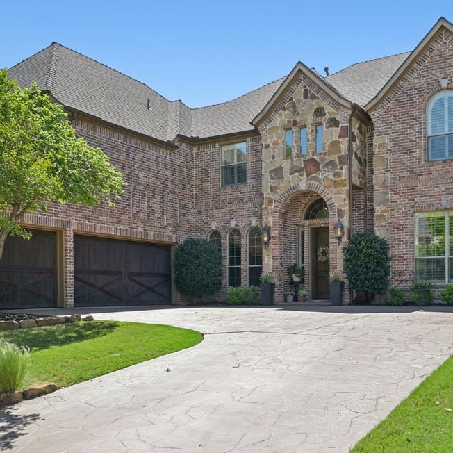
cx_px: 242
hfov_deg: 46.0
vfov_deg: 46.0
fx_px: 533
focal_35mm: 36
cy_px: 217
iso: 400
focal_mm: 27
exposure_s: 1/500
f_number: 8
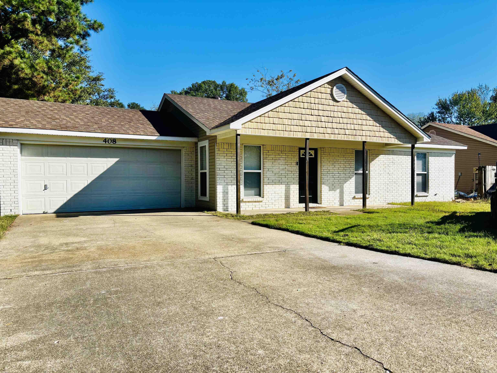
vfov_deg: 53.1
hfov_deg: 67.3
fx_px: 373
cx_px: 248
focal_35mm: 26
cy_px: 186
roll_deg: +0.2
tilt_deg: -1.2
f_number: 1.6
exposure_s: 1/2513
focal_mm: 5.96
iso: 50
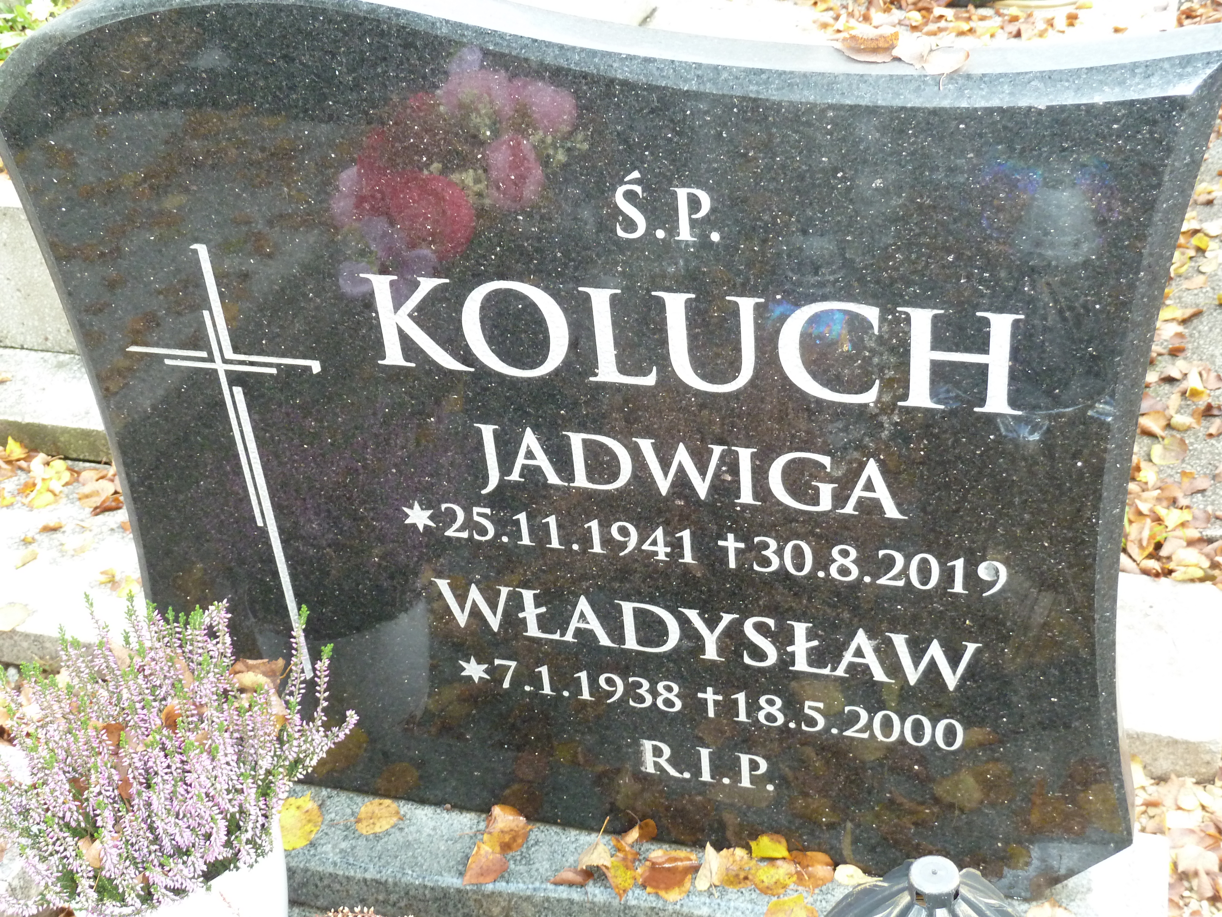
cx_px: 611
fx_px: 1553
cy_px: 458
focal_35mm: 44
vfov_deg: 32.9
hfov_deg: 42.9
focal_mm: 7.3
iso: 250
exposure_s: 1/30
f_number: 3.7
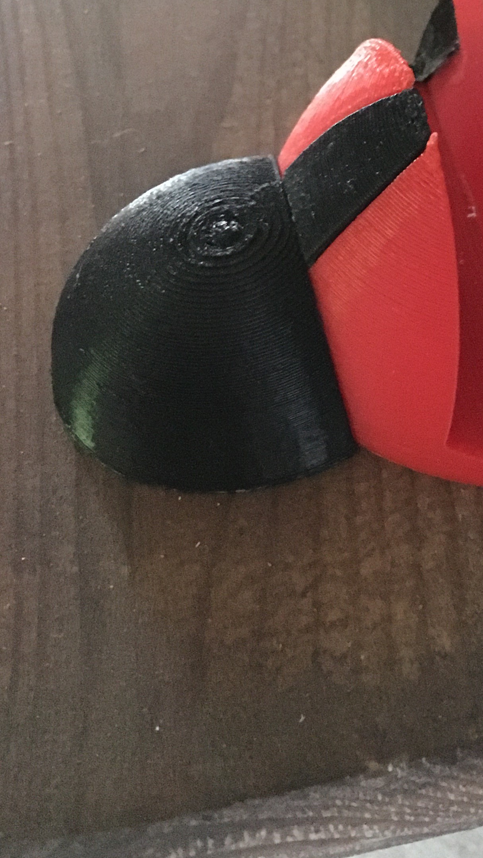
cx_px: 576
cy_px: 209
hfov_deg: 19.3
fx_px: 1343
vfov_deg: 34.7
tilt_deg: -54.0
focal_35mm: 59
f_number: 2.2
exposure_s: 1/17
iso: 1000
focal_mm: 4.15
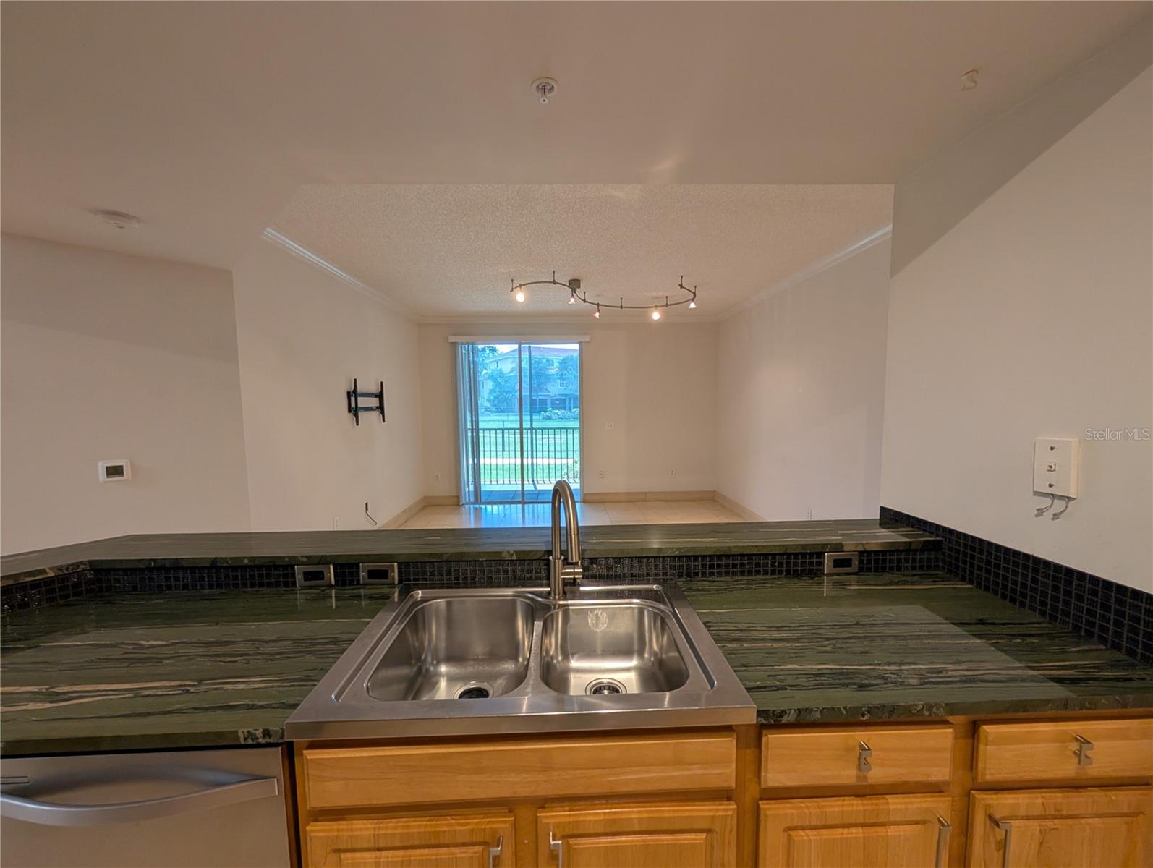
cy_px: 434
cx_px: 576
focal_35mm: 12
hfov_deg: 110.5
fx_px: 400
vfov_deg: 94.6
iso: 95
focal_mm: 2.02
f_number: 1.7
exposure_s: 1/60
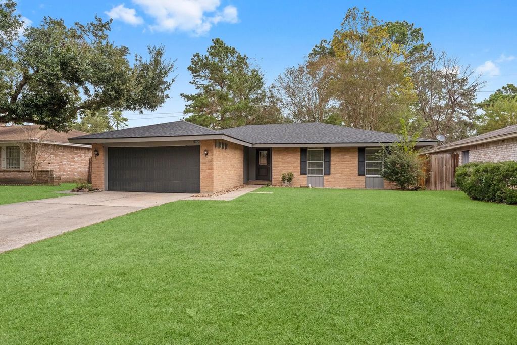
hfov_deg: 85.7
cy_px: 172
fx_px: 279
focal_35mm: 19
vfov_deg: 63.5
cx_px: 258
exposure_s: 1/500
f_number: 10
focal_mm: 19.4
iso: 640
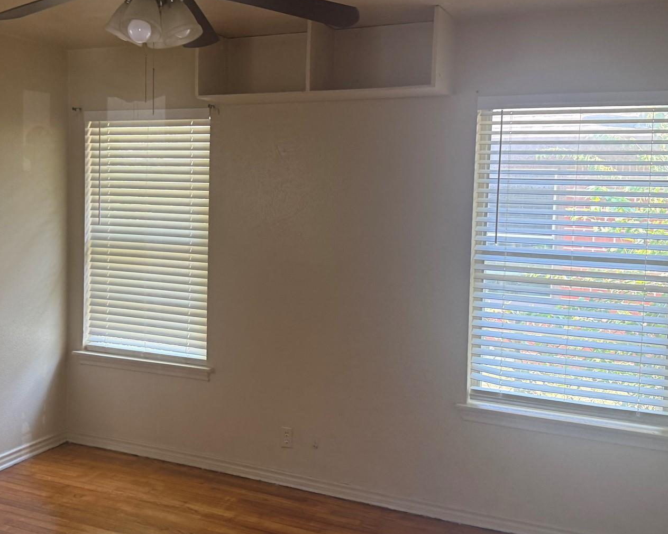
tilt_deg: -3.0
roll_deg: -2.1
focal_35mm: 38
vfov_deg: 39.1
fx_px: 751
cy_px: 231
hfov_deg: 47.6
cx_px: 258
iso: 200
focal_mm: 6.76
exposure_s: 1/81
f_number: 1.78
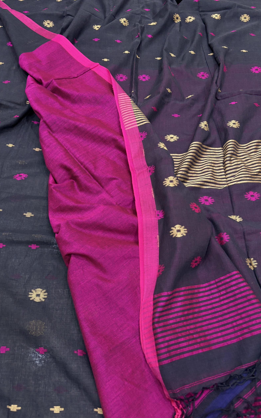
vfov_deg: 66.5
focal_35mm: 28
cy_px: 206
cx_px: 123
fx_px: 319
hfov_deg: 44.5
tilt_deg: -57.9
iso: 125
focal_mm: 5.96
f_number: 1.6
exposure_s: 1/100
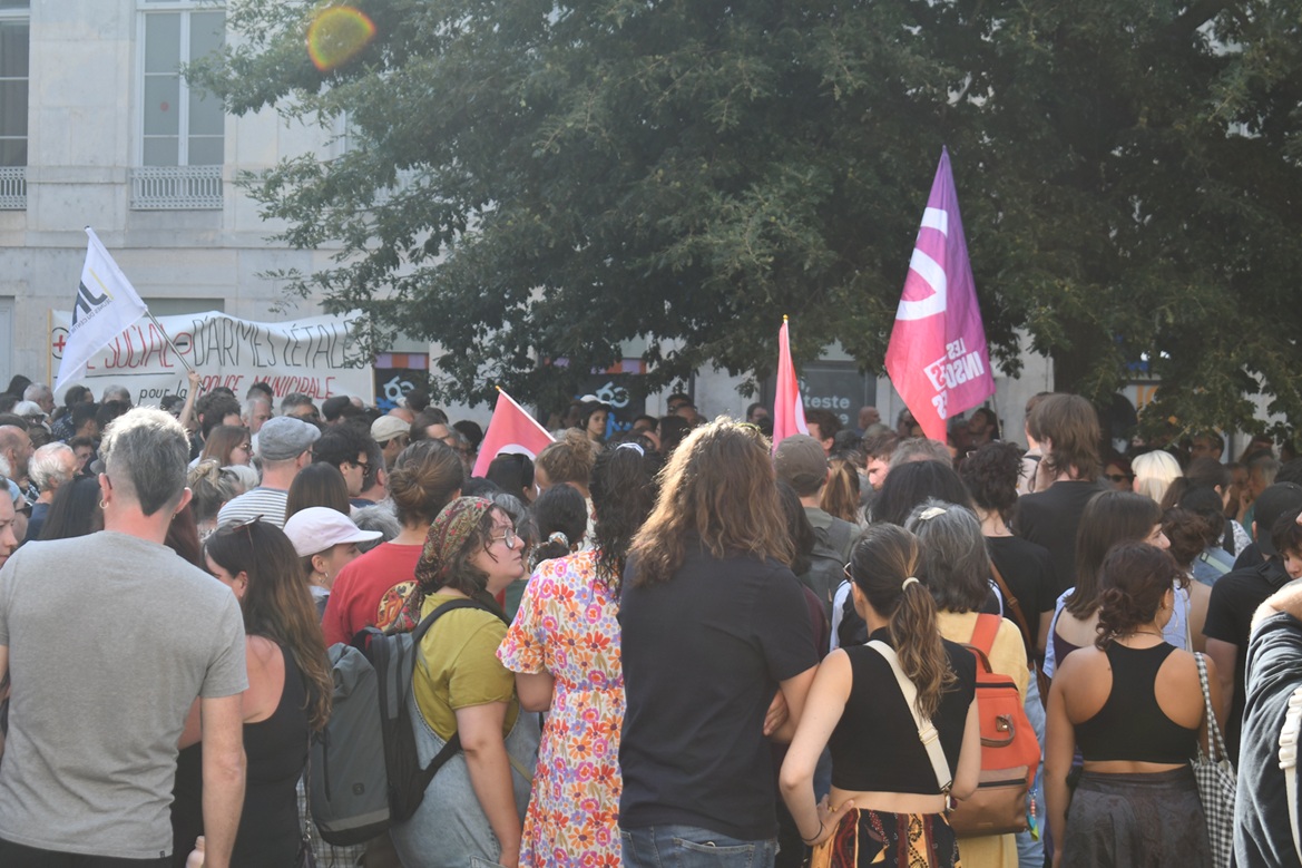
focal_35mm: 82
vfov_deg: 16.6
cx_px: 651
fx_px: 2965
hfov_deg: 24.8
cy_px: 434
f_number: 6.3
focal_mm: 55
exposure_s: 1/250
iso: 200
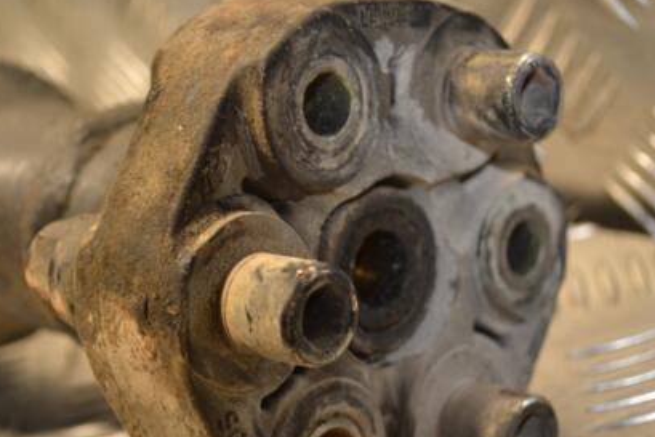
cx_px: 315
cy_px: 259
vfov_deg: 15.5
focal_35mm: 88
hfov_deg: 23.1
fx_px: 1602
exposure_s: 1/60
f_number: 5.3
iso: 360
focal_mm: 40
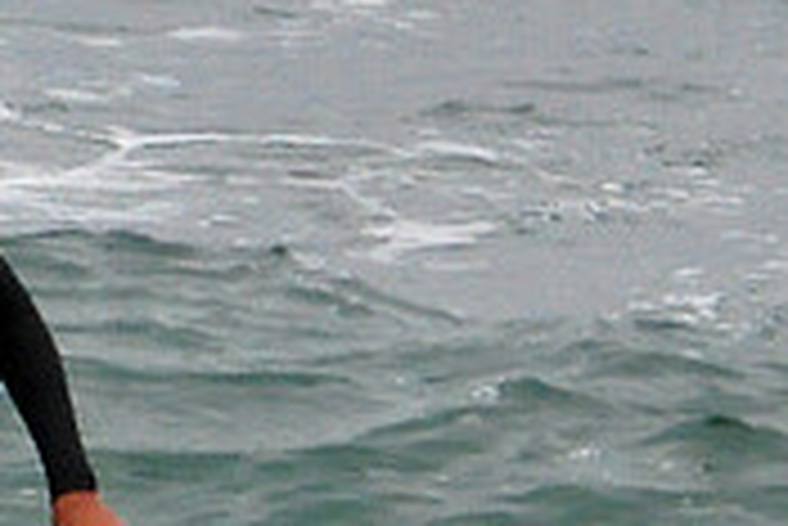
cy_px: 713
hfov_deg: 0.8
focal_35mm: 2728
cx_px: 9
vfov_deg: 0.5
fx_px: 59761
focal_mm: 550
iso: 1250
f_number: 11
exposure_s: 1/1600
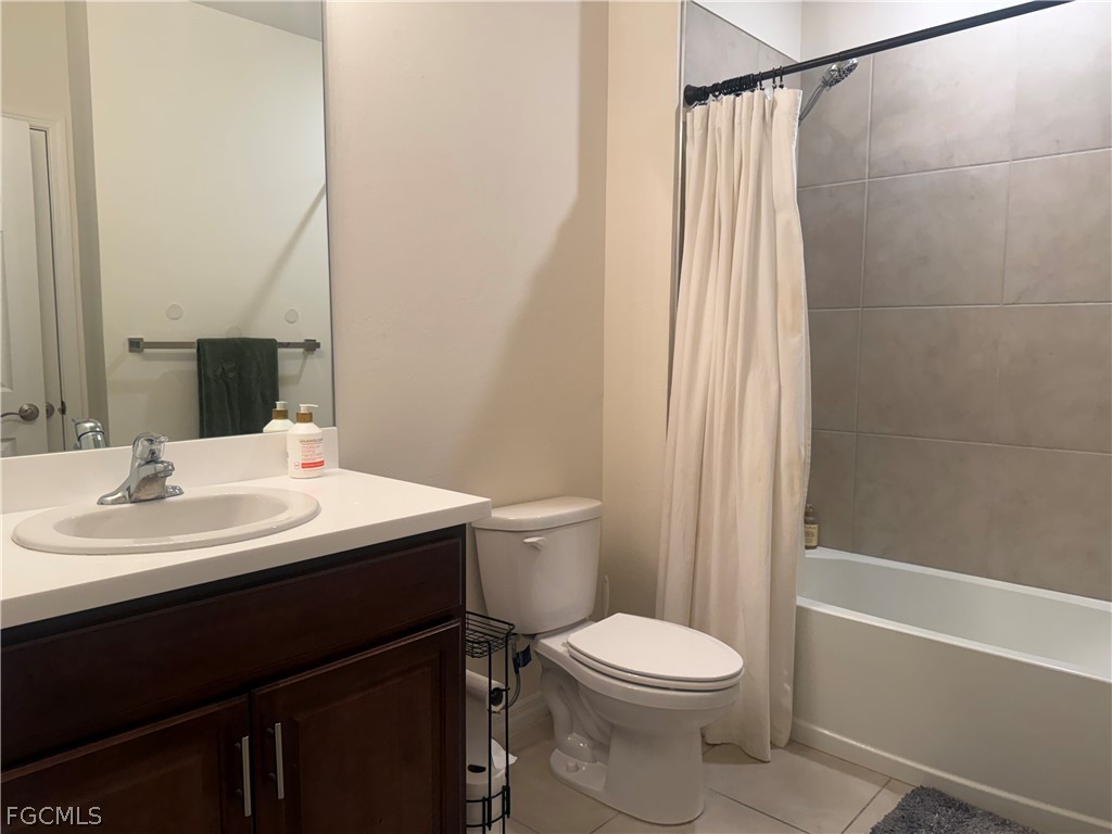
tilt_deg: -4.9
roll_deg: -0.1
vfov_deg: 56.8
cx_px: 556
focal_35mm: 24
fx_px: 771
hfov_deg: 71.6
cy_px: 417
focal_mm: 6.76
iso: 200
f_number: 1.78
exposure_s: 1/120
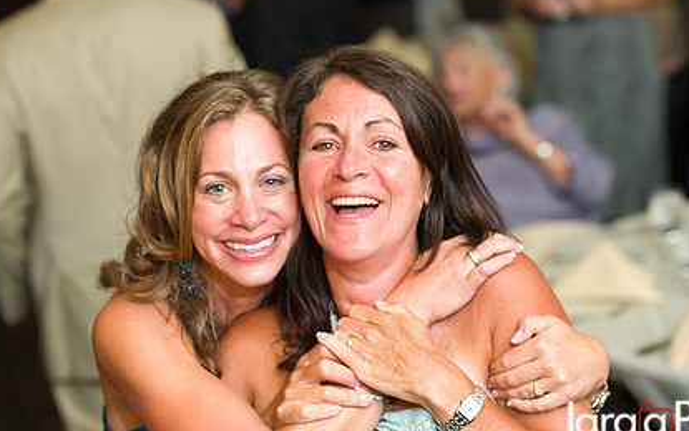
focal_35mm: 128
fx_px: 2405
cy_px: 169
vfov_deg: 10.3
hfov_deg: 16.3
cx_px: 302
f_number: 3.2
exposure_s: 1/125
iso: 1600
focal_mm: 90
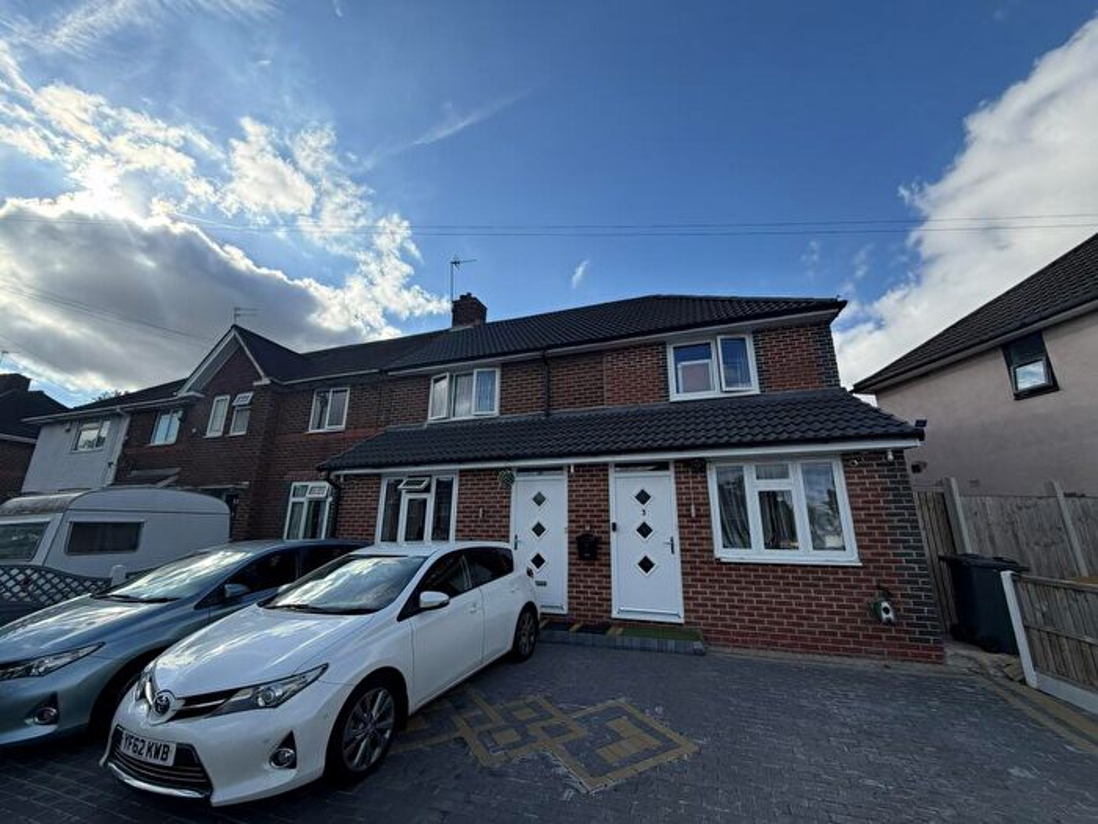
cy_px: 412
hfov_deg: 102.1
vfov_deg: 85.7
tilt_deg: +17.3
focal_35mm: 14
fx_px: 444
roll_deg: -0.6
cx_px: 549
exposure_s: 1/789
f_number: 2.2
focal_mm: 2.22
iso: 25
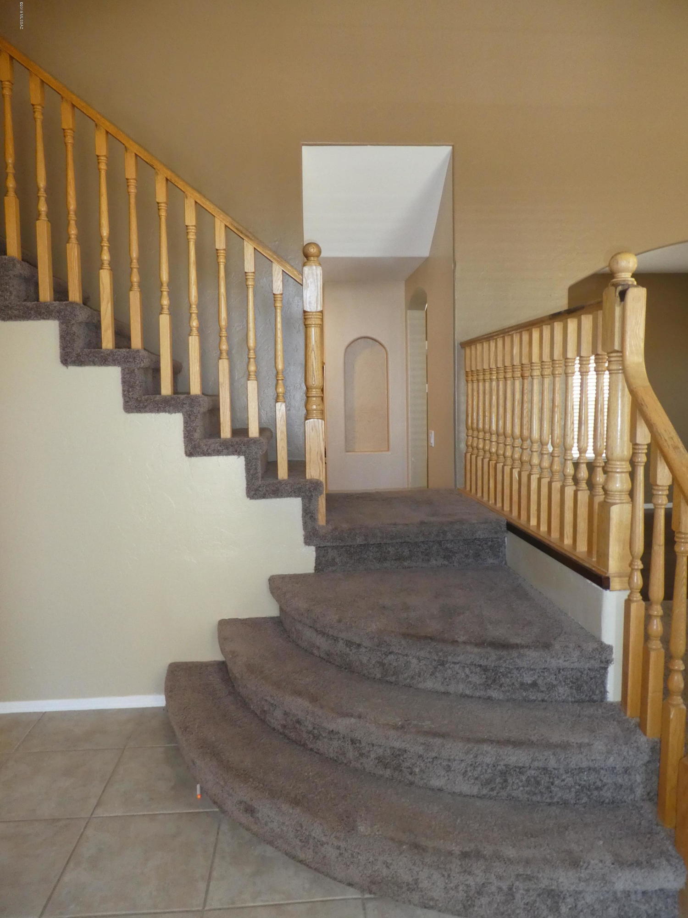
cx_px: 344
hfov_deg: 56.8
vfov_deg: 71.6
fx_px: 636
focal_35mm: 24
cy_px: 459
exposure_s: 1/60
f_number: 3.3
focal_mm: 4.3
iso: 400
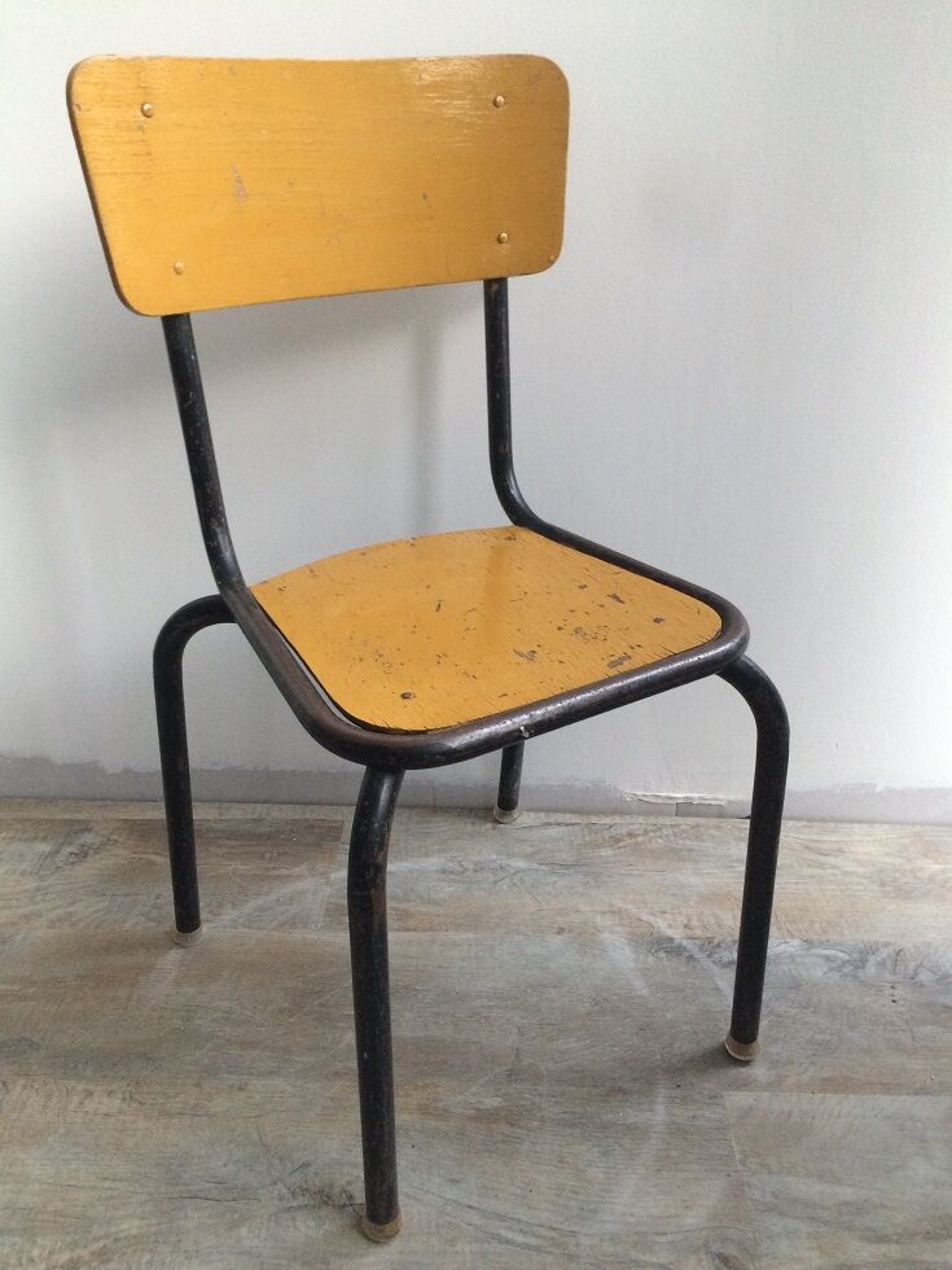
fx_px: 1063
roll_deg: +1.0
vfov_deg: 61.7
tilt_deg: -26.5
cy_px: 635
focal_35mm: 29
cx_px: 476
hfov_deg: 48.2
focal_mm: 4.15
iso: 320
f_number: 2.2
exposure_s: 1/33
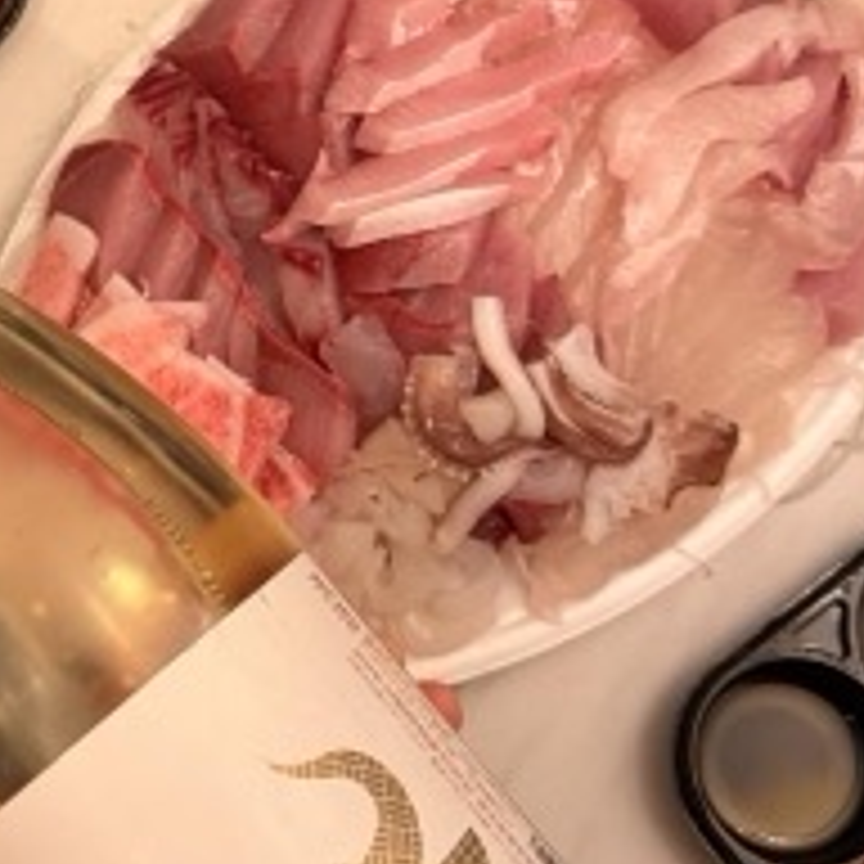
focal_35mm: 53
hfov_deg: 31.2
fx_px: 1497
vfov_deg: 32.1
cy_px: 333
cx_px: 148
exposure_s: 1/60
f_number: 1.78
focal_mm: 6.76
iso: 400
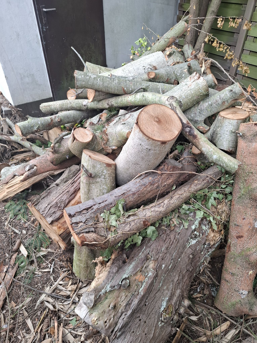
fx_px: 228
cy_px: 172
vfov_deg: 73.9
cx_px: 128
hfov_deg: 58.9
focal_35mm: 23
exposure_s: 1/109
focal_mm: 5.54
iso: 50
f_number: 1.8
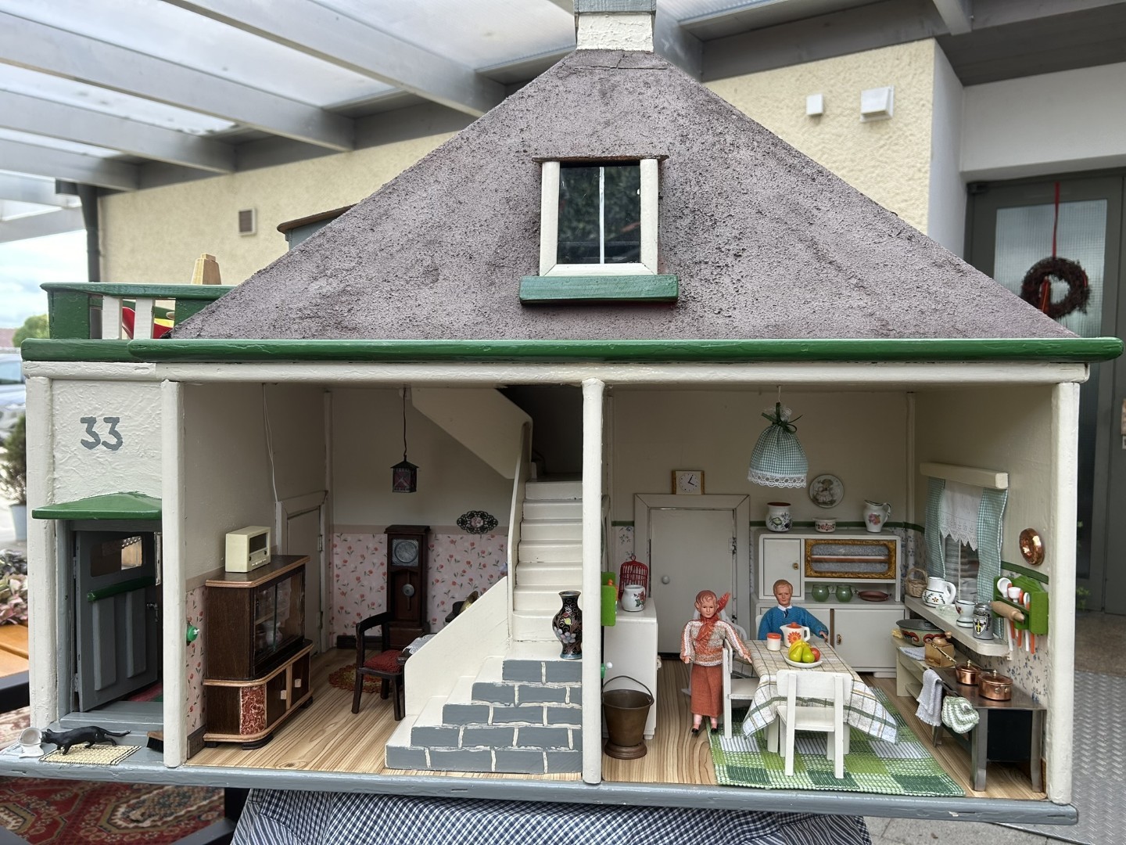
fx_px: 846
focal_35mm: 26
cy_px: 422
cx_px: 563
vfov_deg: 53.1
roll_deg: -0.3
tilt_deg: -2.8
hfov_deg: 67.3
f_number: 1.5
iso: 50
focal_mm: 5.7
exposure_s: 1/388
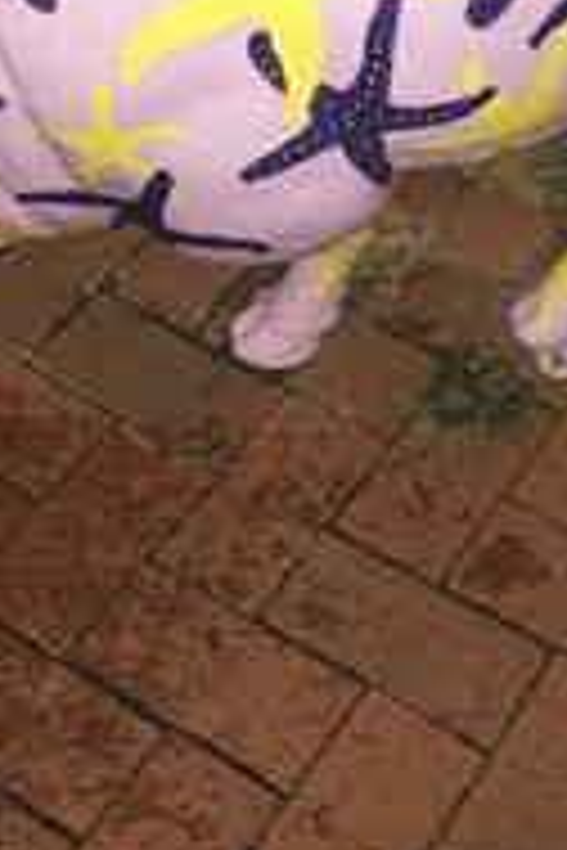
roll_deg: -1.8
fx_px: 1961
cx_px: 302
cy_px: 27
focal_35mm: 83
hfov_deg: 16.5
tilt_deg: -37.3
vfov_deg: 23.6
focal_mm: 4.15
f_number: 2.2
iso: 320
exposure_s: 1/16
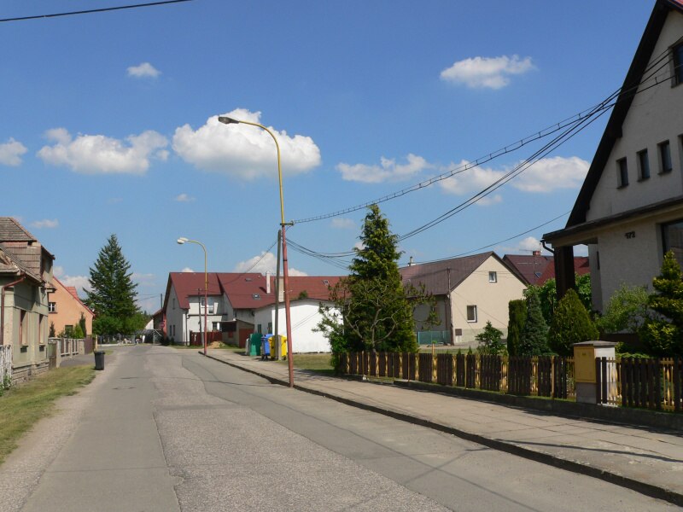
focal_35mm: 36
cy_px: 256
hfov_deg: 51.4
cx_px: 342
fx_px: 710
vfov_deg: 39.7
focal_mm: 6
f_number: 5.6
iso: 80
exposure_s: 1/500
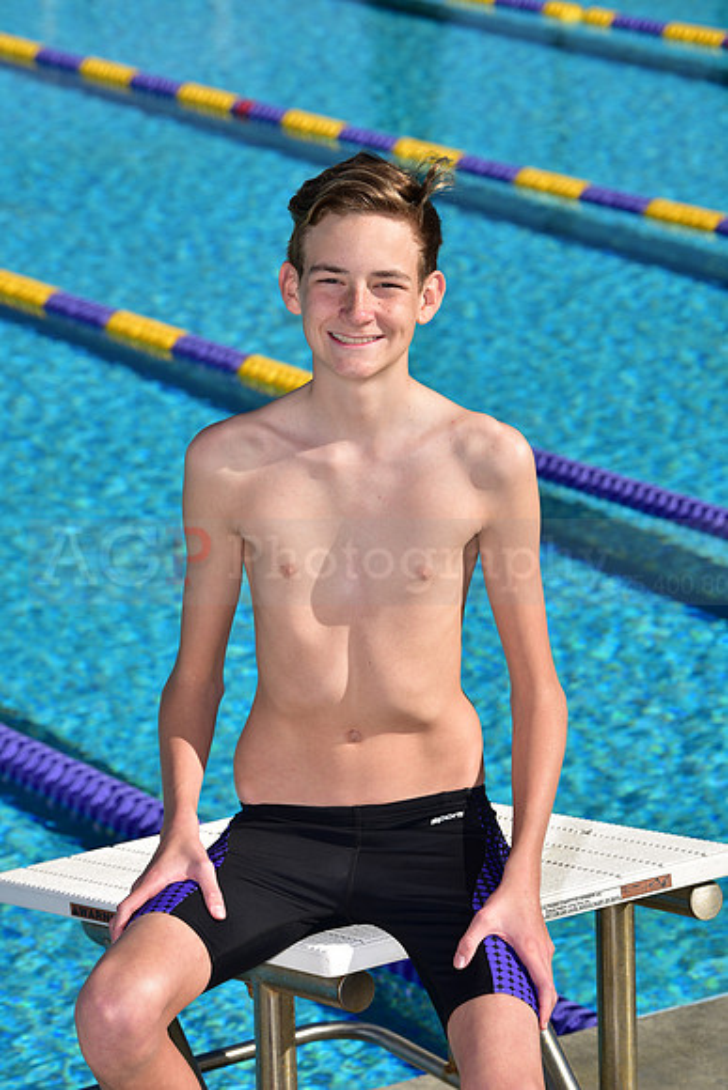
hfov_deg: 10.2
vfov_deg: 15.2
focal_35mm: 135
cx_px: 364
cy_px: 545
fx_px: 4092
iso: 64
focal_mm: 135
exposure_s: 1/250
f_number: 8
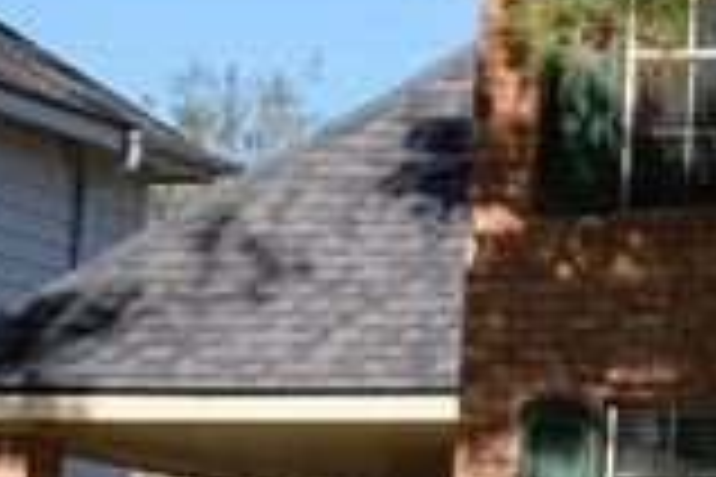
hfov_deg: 8.2
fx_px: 4495
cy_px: 173
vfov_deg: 6.1
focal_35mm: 226
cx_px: 1842
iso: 400
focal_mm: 23.3
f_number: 8
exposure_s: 1/480
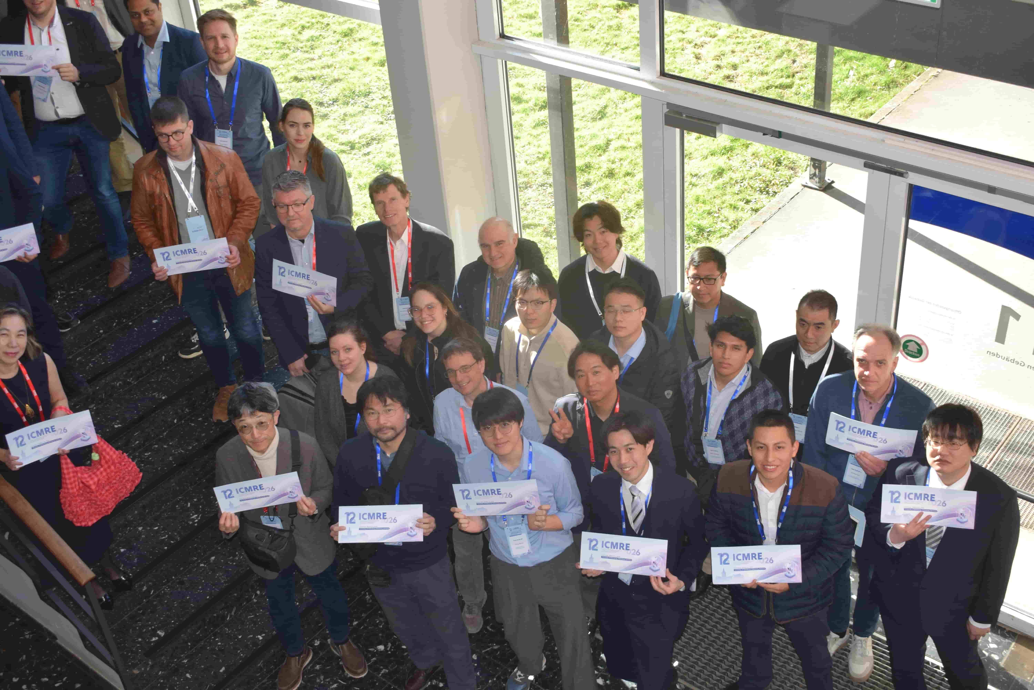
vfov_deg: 30.8
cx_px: 517
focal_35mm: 44
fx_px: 1249
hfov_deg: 45.0
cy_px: 345
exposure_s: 1/125
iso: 320
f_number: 5.6
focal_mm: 29
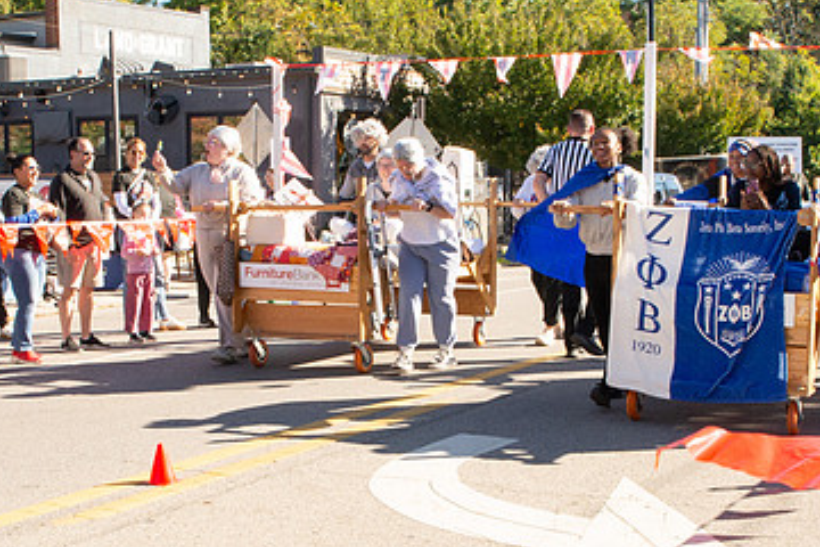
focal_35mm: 59
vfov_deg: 22.8
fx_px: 1344
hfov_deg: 33.9
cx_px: 377
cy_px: 391
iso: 800
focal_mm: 24
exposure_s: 1/160
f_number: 16
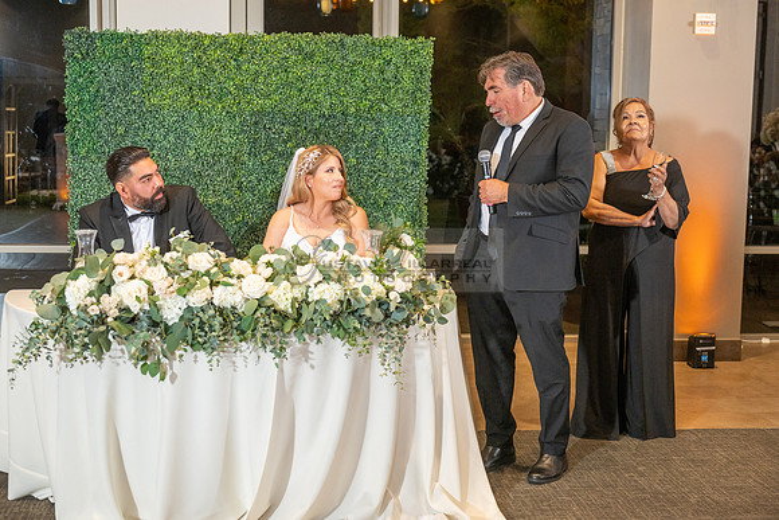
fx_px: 1125
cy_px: 260
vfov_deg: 26.0
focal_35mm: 52
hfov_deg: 38.2
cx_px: 390
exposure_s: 1/160
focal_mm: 52
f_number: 3.5
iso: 800
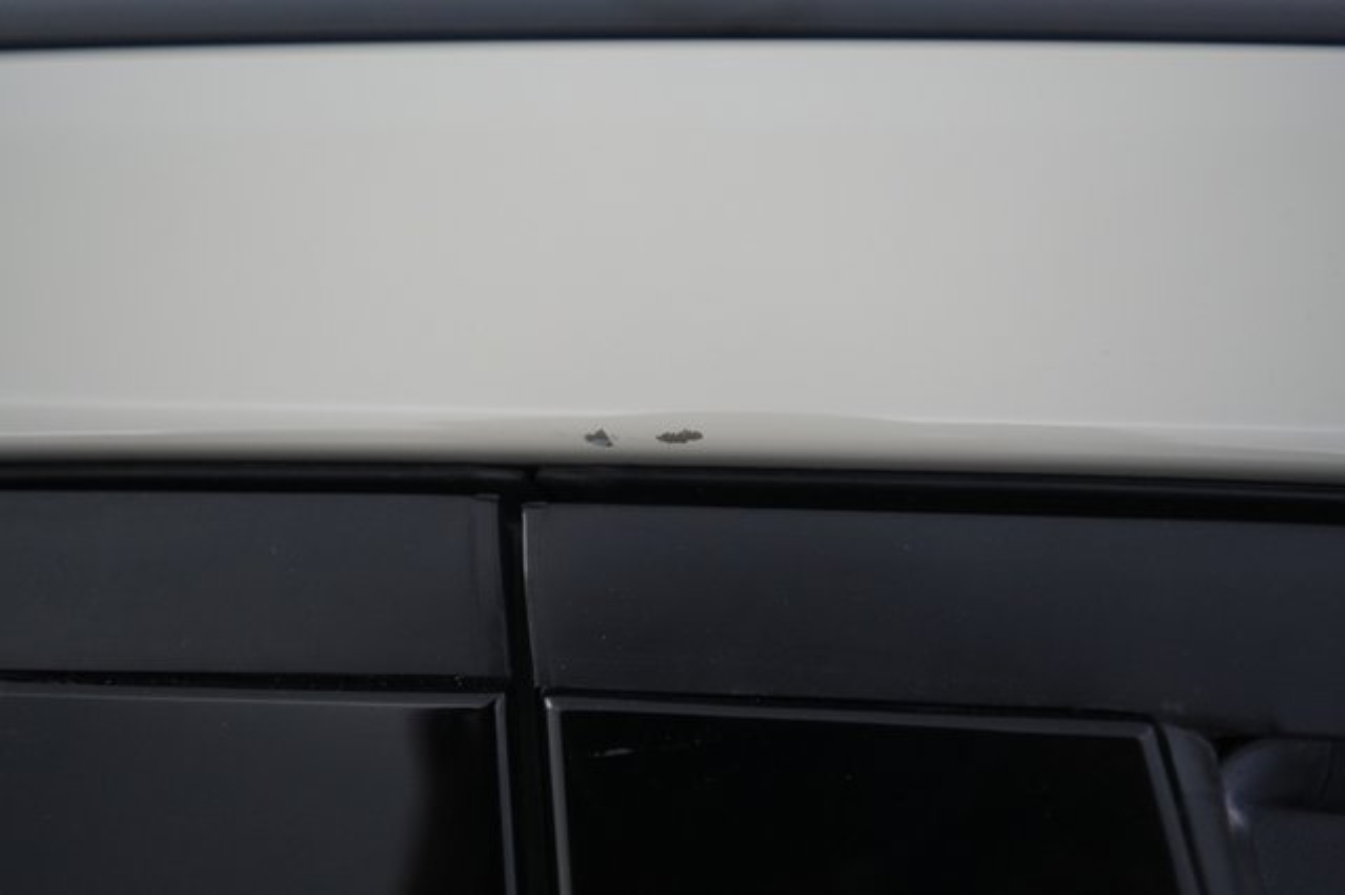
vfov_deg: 46.4
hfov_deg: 65.5
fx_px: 1046
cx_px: 672
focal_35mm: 28
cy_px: 448
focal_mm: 28
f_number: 2.8
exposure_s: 1/160
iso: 3200
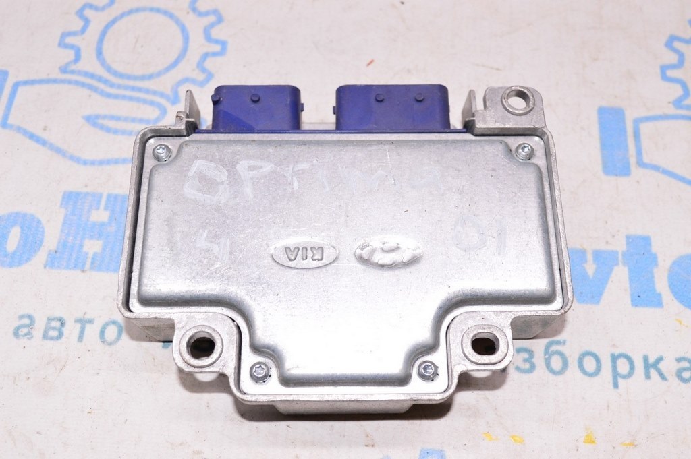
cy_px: 230
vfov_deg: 30.8
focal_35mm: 44
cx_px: 346
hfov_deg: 45.0
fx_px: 834
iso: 1600
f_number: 8
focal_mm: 29
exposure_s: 1/125
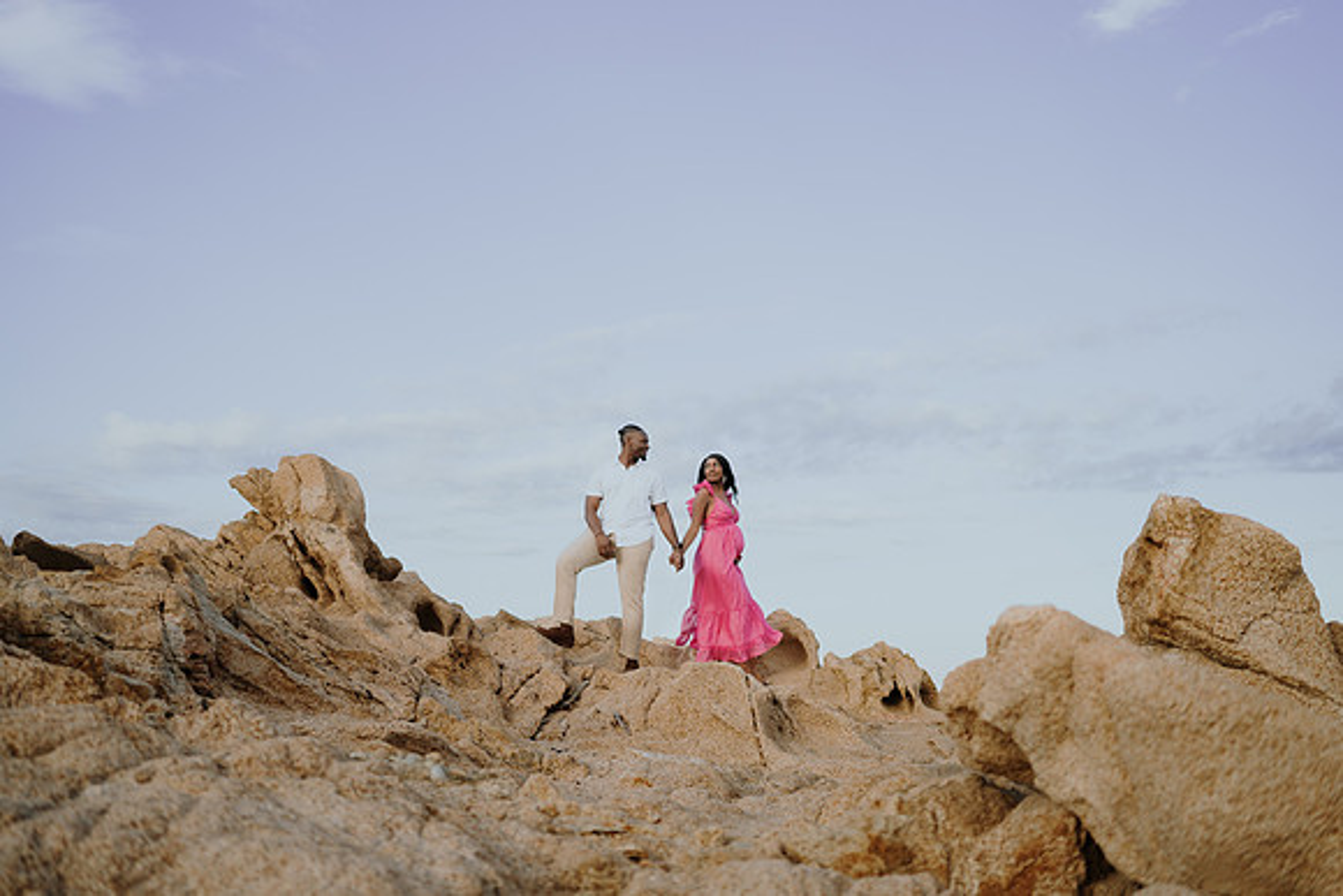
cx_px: 672
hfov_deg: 54.4
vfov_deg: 37.9
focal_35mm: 35
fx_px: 1306
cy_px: 448
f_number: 1.8
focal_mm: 35
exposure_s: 1/3200
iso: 100
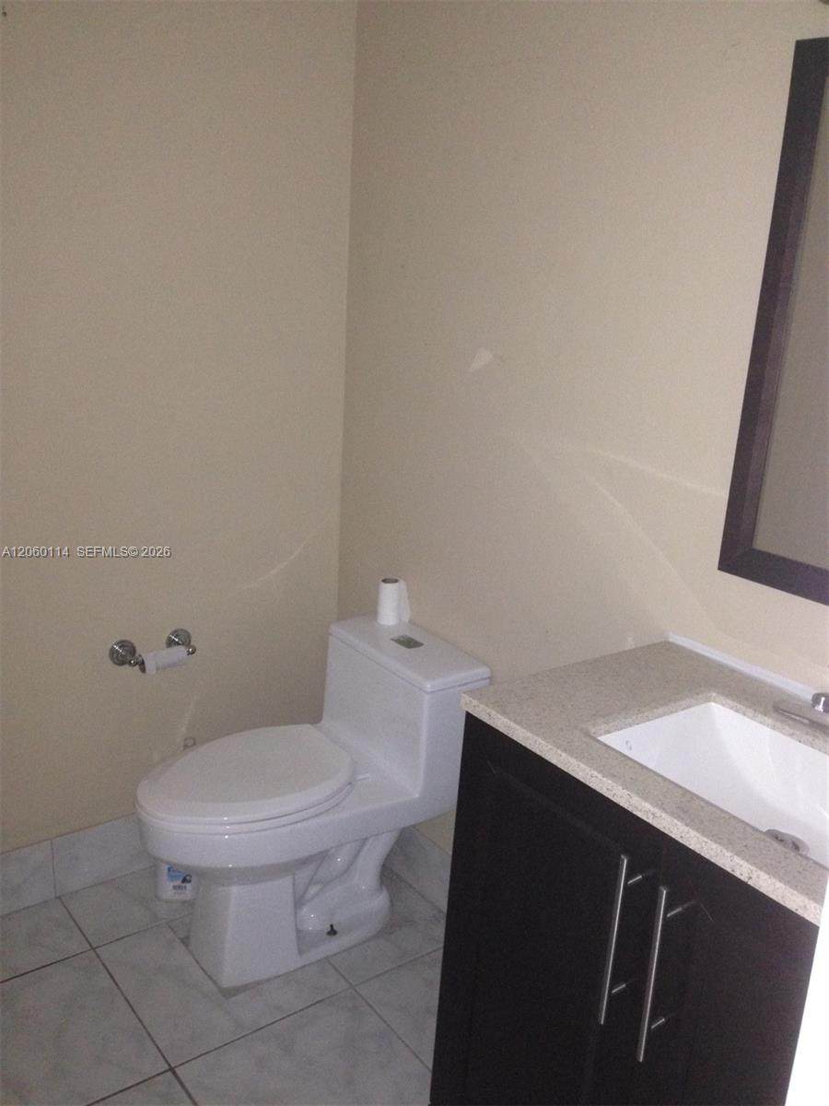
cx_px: 414
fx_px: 1054
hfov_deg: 42.9
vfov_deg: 55.4
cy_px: 553
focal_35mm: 33
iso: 250
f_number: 2.4
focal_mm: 4.12
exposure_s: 1/16
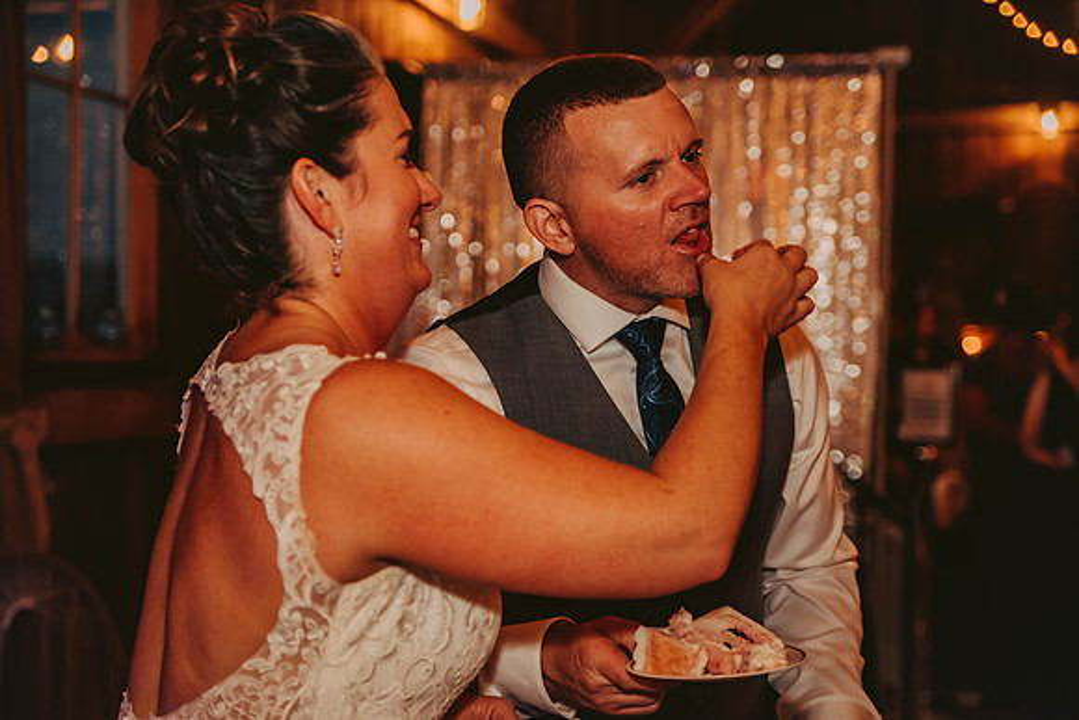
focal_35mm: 60
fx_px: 1799
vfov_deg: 22.6
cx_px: 540
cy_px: 360
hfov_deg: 33.4
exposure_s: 1/125
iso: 1600
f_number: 2.8
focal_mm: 60
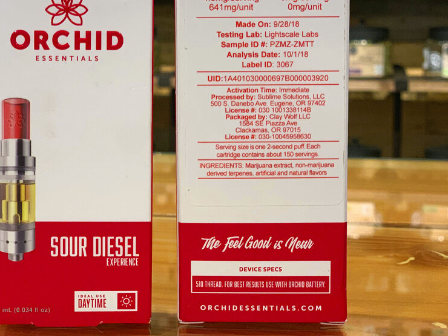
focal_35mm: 72
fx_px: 932
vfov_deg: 20.4
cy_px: 128
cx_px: 169
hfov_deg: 26.9
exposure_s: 1/60
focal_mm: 6
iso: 200
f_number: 2.4
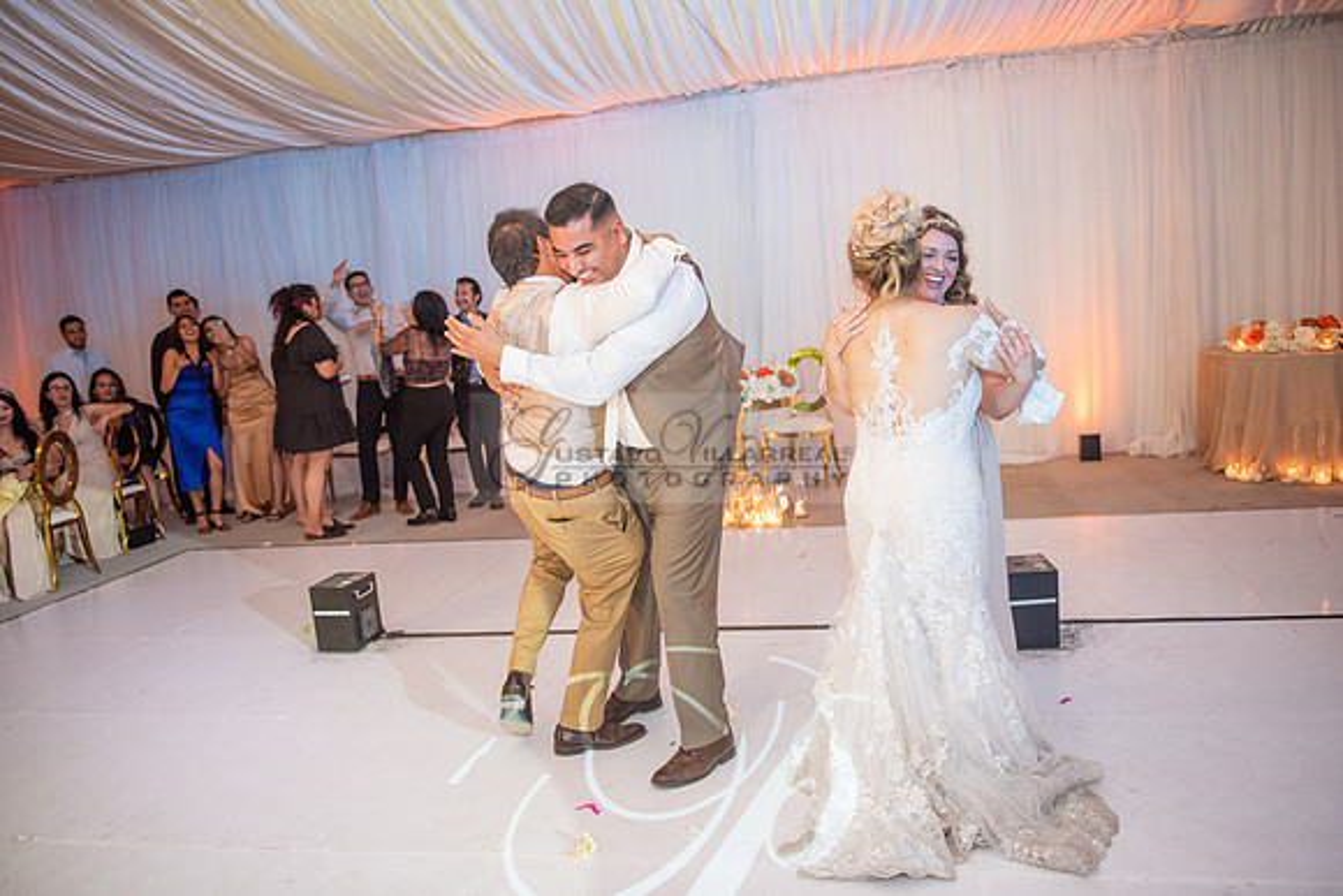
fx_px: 1082
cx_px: 672
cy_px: 448
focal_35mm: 29
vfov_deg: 45.0
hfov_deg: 63.6
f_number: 2.8
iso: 1000
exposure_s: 1/160
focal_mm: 29
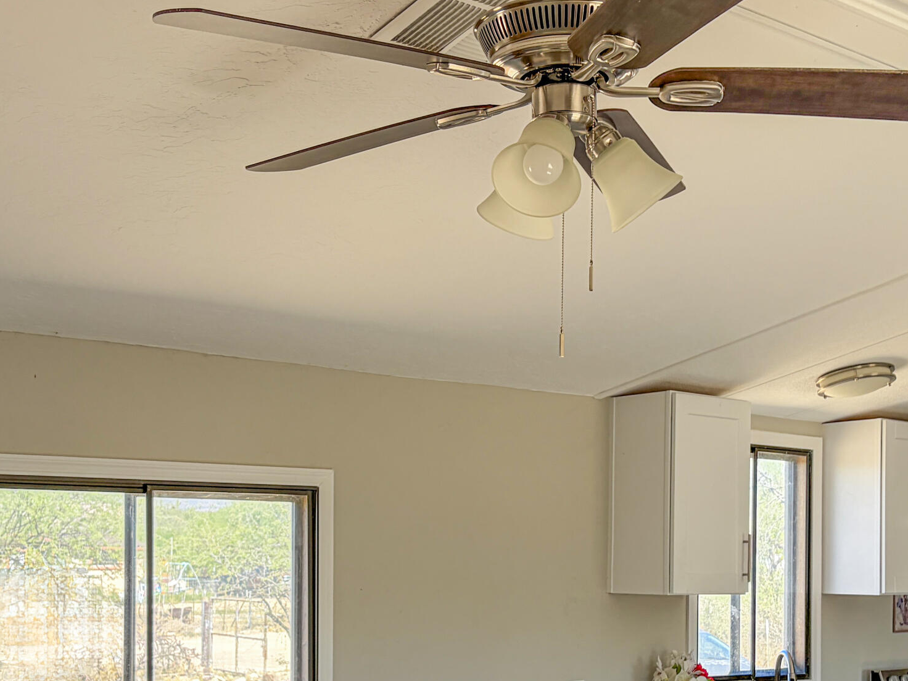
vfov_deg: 26.9
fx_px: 1390
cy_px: 563
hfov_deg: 36.2
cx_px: 455
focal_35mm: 53
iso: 40
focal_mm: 5.96
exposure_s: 1/267
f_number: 1.6
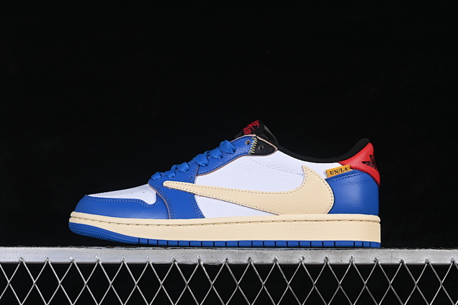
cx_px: 229
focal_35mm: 75
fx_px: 954
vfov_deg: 18.2
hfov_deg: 27.0
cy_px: 152
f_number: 8
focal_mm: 50
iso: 160
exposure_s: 1/80
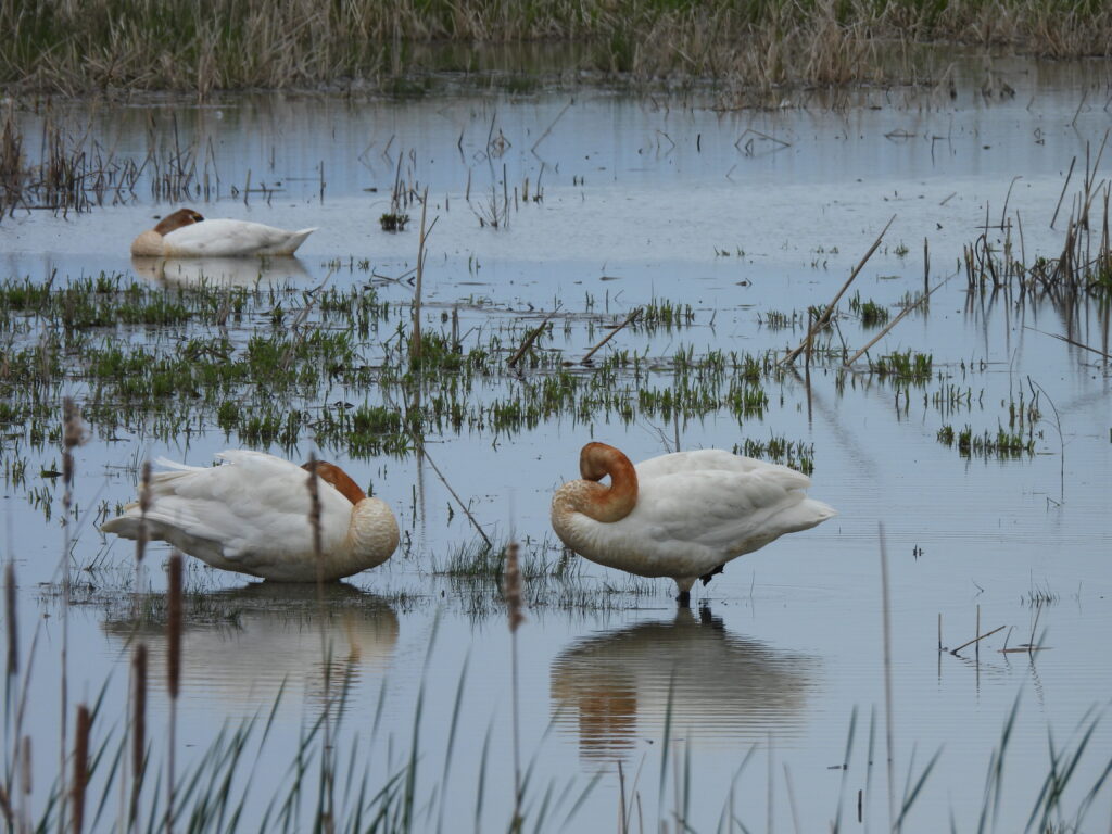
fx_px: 17668
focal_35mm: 550
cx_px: 556
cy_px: 417
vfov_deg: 2.7
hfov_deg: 3.6
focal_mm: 98.1
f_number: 5
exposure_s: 1/1000
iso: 100
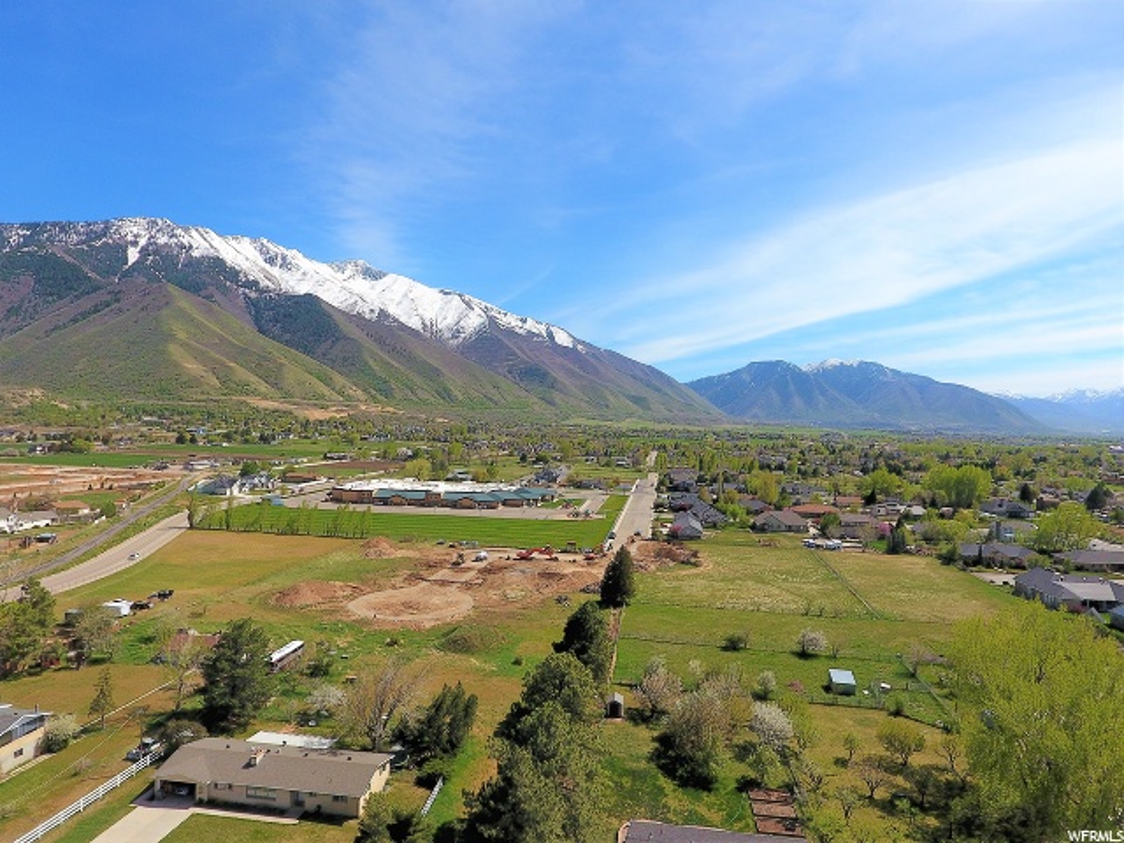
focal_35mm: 20
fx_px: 649
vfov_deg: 66.0
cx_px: 562
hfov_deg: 81.7
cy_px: 422
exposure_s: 1/1658
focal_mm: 3.61
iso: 100
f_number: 2.8
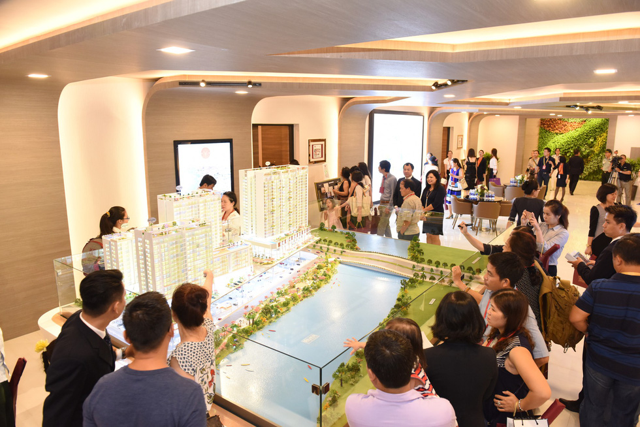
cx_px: 320
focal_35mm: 24
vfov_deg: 53.2
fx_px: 427
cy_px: 214
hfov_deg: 73.7
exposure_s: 1/60
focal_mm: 24
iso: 2000
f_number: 4.5
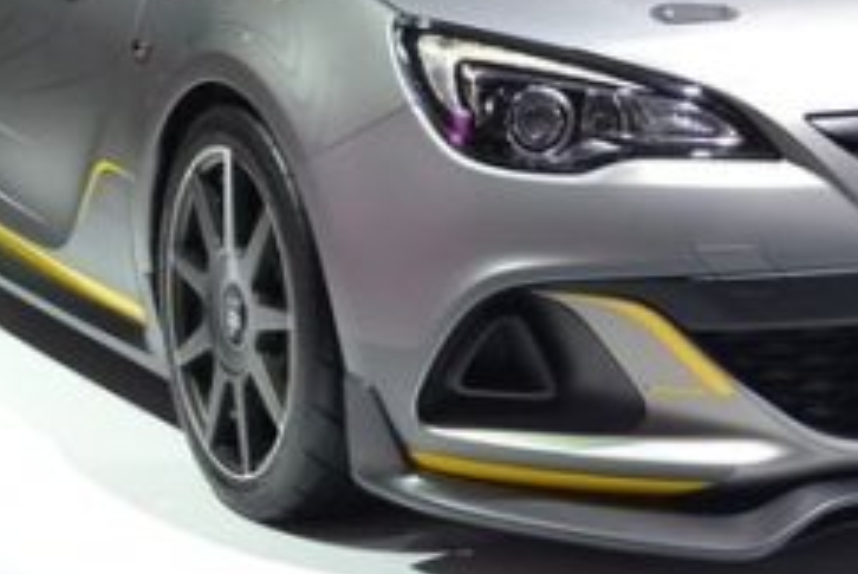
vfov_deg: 13.7
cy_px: 12
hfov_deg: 20.5
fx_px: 2362
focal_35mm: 99
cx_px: 532
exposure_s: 1/80
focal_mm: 20
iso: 400
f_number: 4.5
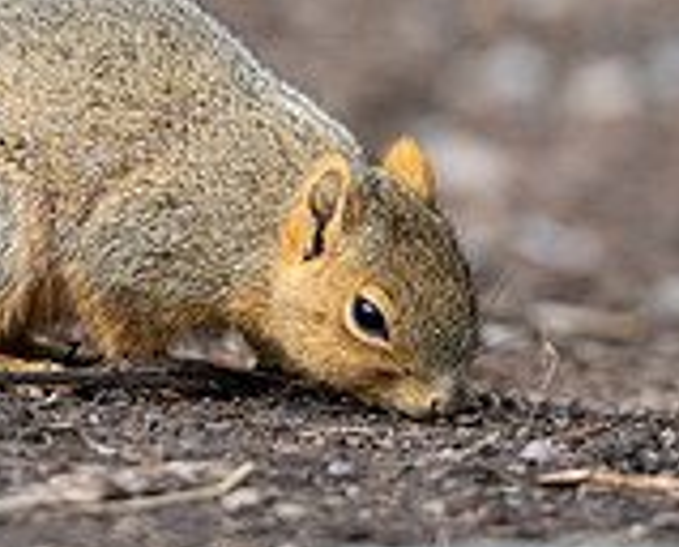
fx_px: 16459
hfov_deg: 2.4
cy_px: 192
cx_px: 7
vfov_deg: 1.9
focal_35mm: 817
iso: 125
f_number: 2.8
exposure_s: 1/640
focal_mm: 200
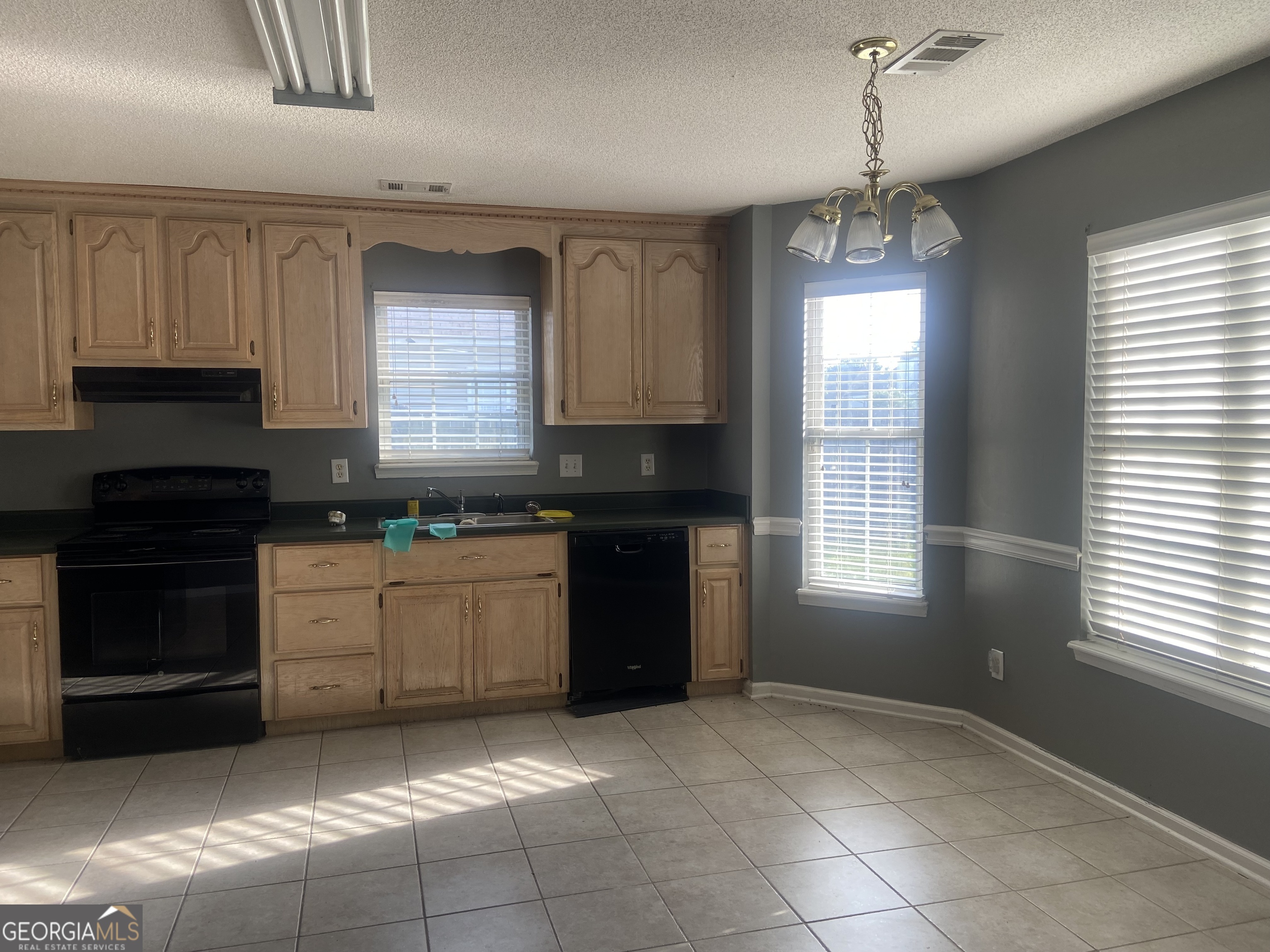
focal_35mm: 26
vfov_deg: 53.1
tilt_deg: -3.8
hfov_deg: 67.3
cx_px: 635
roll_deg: +0.7
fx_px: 954
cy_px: 476
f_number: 1.8
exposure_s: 1/122
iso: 50
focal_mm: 4.25
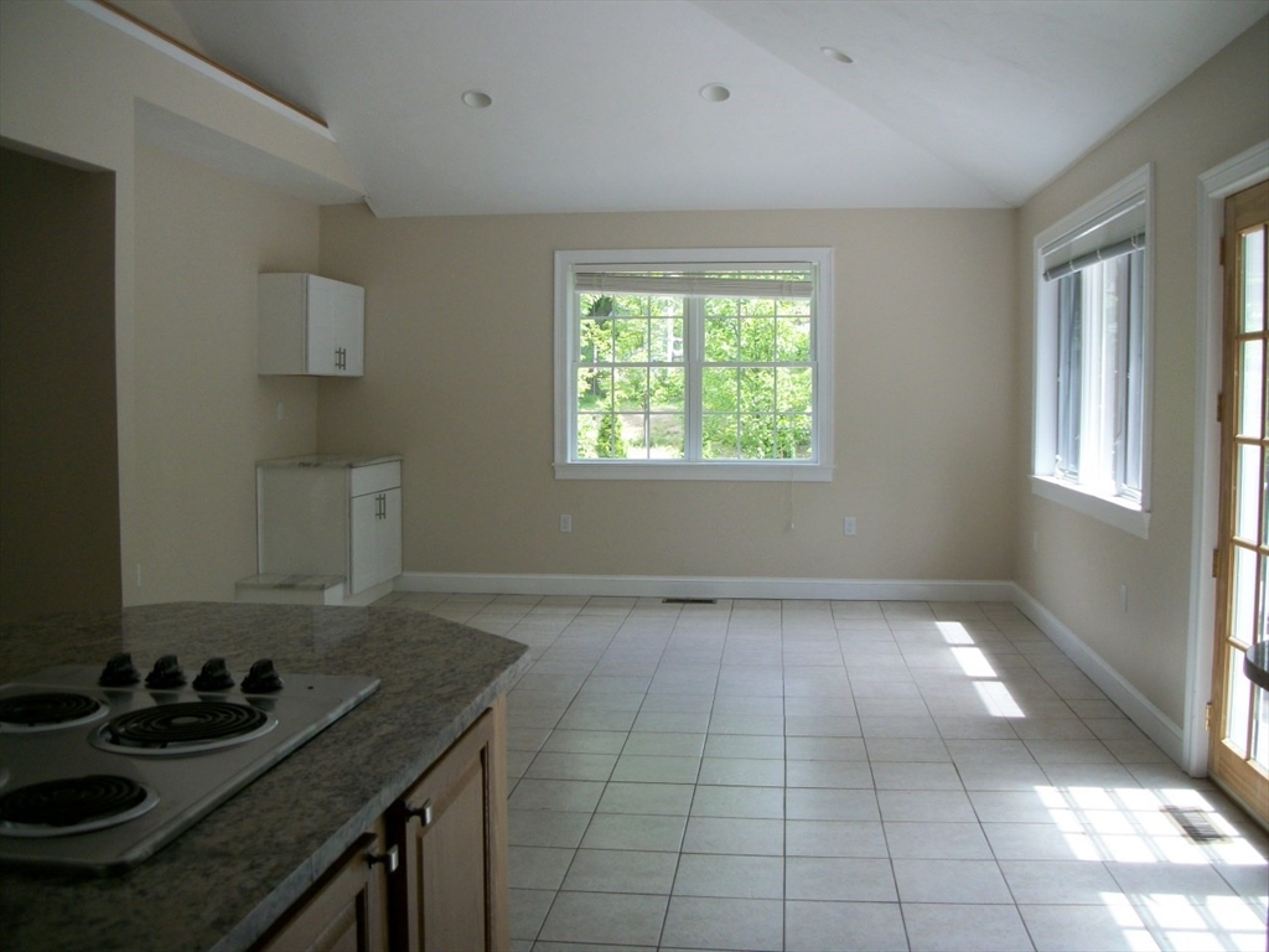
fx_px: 1173
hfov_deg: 56.8
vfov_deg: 44.2
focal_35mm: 32
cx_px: 634
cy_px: 476
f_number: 2.9
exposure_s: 1/160
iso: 80
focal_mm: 5.7
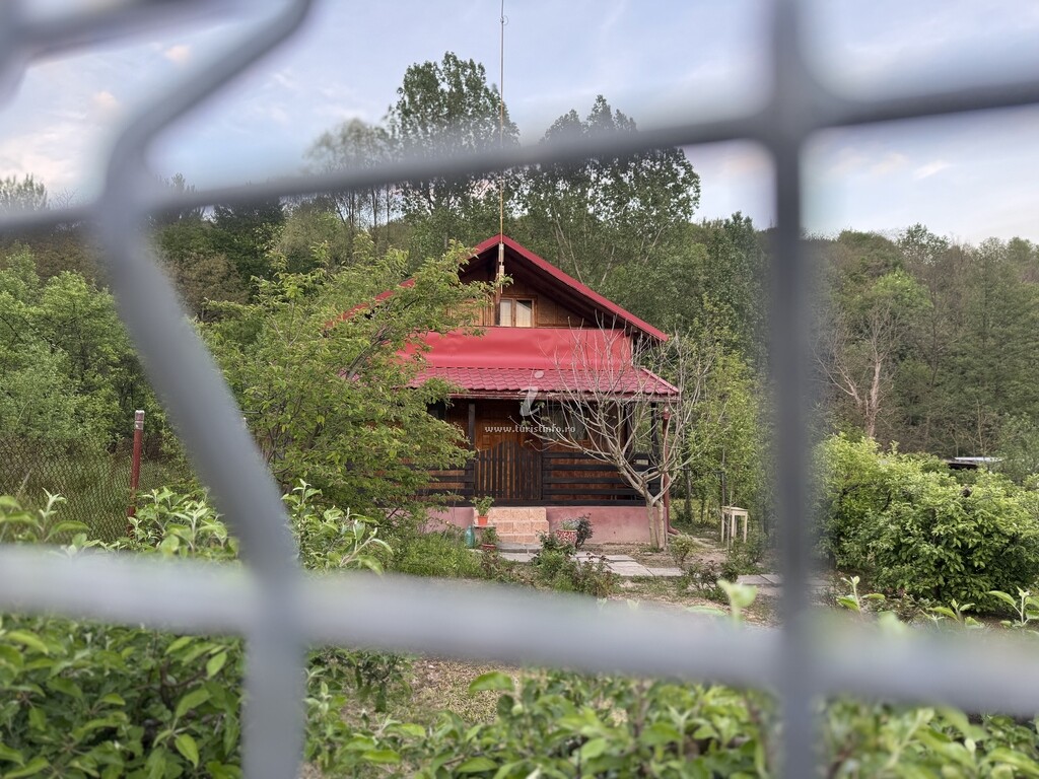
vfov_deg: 56.8
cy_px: 390
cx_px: 520
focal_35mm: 24
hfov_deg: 71.6
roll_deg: -0.3
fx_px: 720
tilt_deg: +4.4
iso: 80
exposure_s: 1/121
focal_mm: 6.76
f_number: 1.78
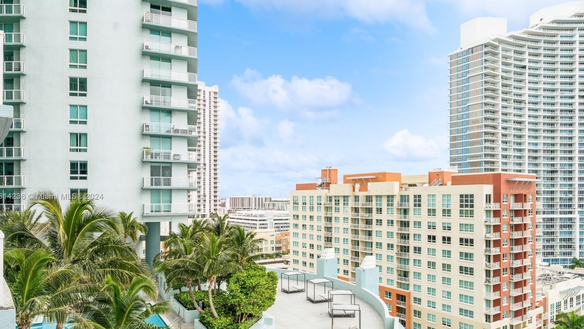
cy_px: 197
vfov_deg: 44.2
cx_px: 284
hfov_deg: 71.9
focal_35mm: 26
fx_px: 403
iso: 200
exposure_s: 1/125
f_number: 9
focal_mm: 24
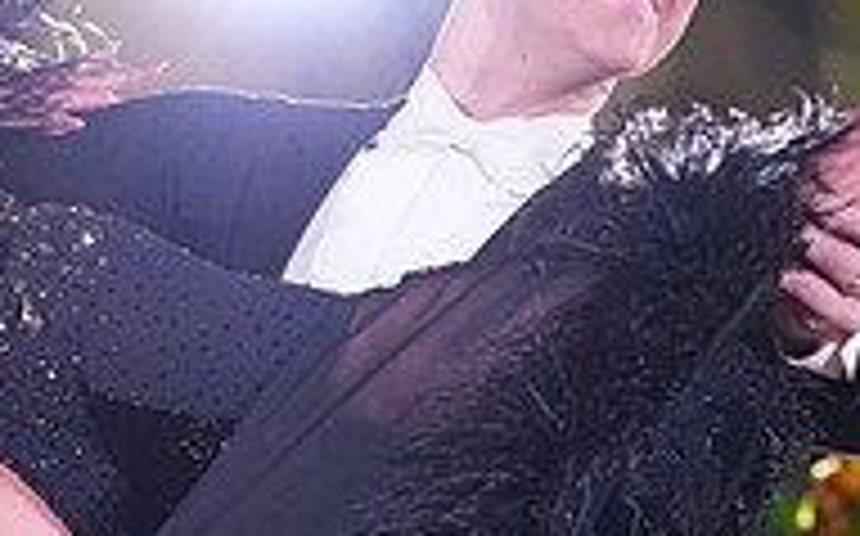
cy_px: 856
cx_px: 164
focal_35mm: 217
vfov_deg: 6.0
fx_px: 5082
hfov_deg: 9.6
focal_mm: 70
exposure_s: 1/400
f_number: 5
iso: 8000
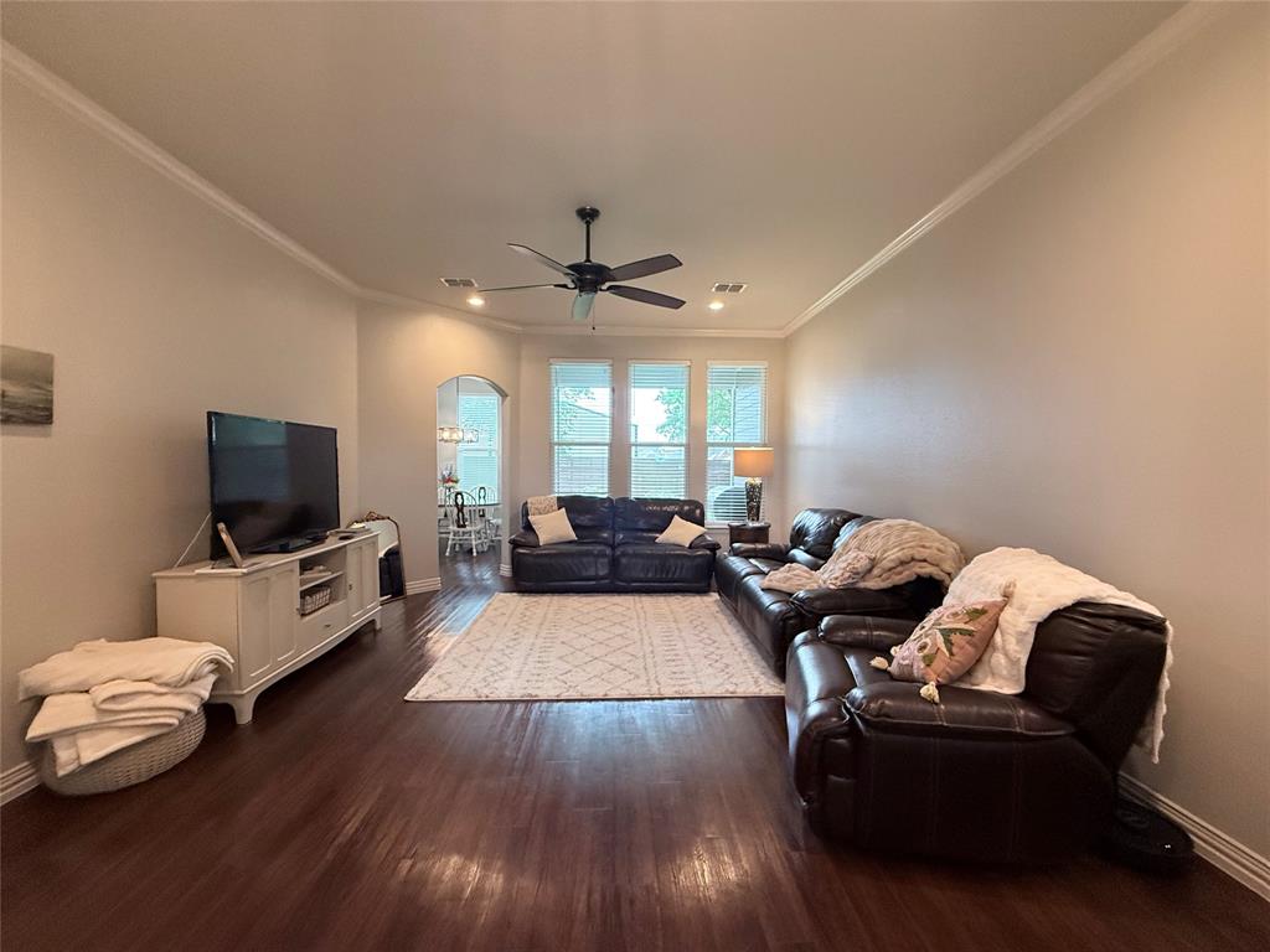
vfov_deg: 85.7
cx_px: 635
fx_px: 514
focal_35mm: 14
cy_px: 476
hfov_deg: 102.1
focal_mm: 2.22
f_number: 2.2
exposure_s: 1/120
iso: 400
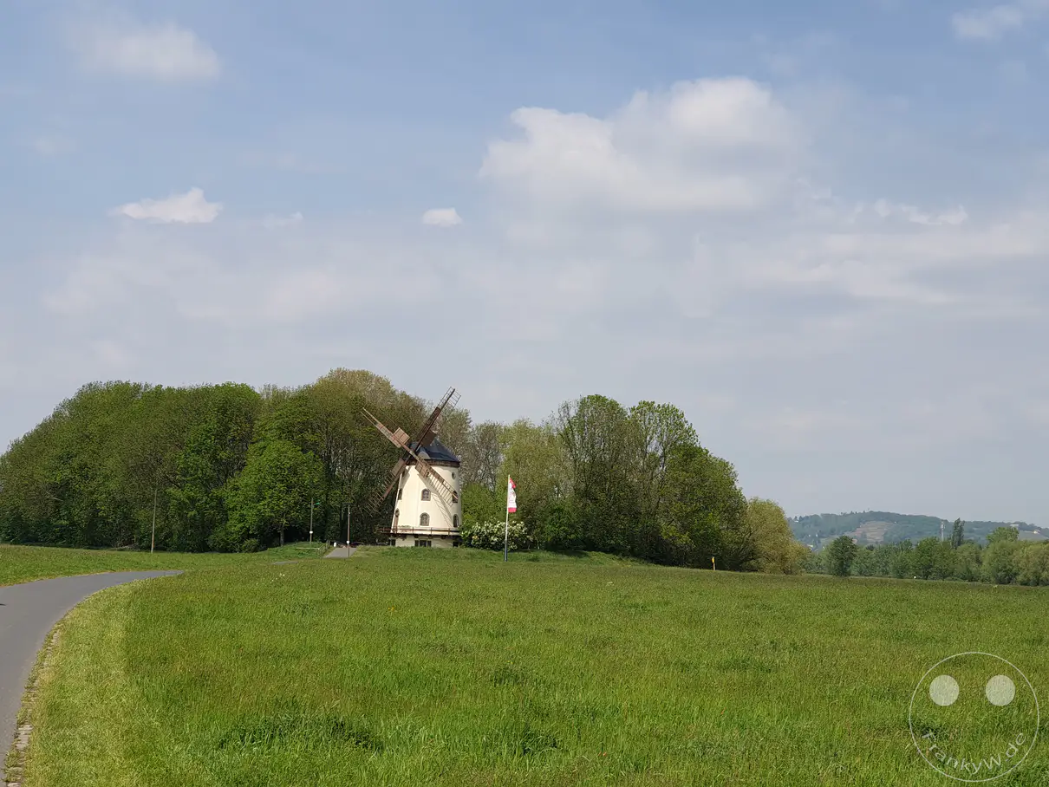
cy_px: 394
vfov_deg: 28.0
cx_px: 524
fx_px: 1576
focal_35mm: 52
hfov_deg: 36.8
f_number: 2.4
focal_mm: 6
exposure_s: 1/997
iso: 25
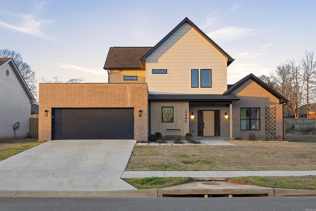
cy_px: 106
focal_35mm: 35
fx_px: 307
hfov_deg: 54.4
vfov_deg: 37.9
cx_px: 158
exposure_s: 1/125
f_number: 9
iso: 250
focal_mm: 35
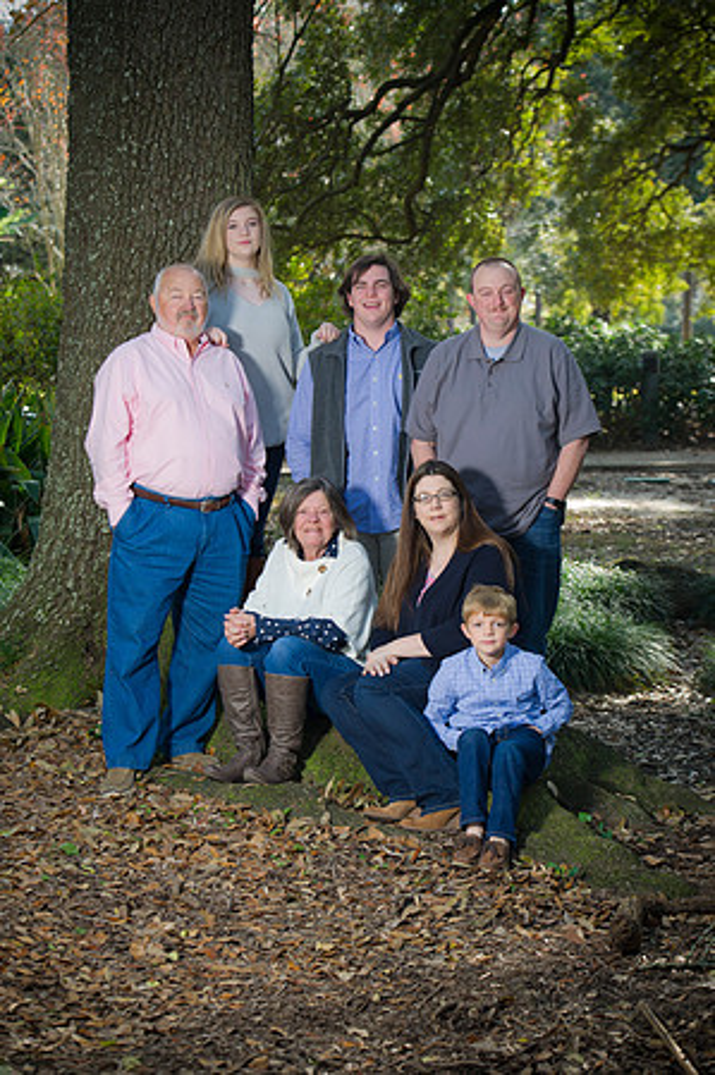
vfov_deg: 22.6
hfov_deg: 15.2
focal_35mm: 90
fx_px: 2687
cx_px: 358
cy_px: 538
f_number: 5
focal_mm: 90
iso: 160
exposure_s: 1/80
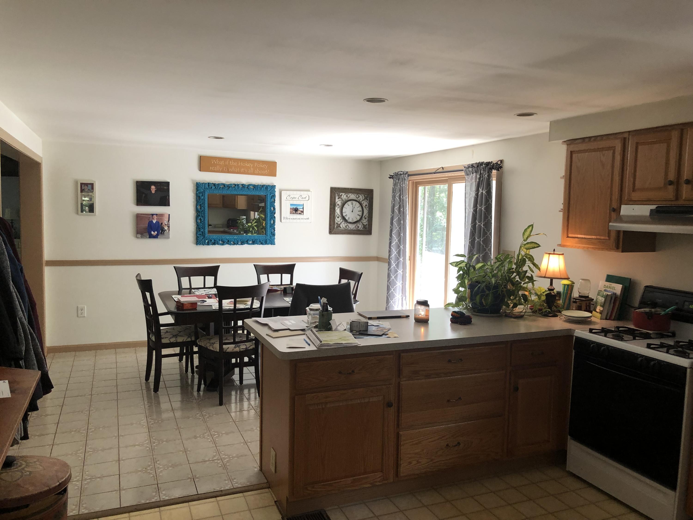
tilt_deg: -4.3
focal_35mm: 28
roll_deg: +0.5
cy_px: 260
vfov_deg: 49.7
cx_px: 346
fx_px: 561
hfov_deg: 63.4
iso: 32
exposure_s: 1/24
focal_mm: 3.99
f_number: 1.8
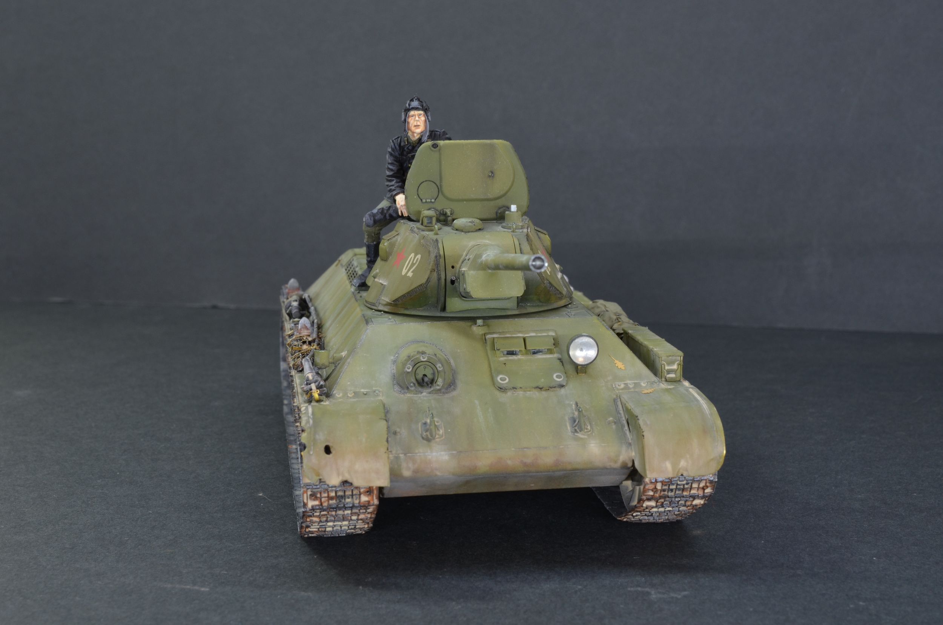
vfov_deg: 22.5
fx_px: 1568
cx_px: 472
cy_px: 312
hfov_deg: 33.5
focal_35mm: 60
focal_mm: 40
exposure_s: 1/4
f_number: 16
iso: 200
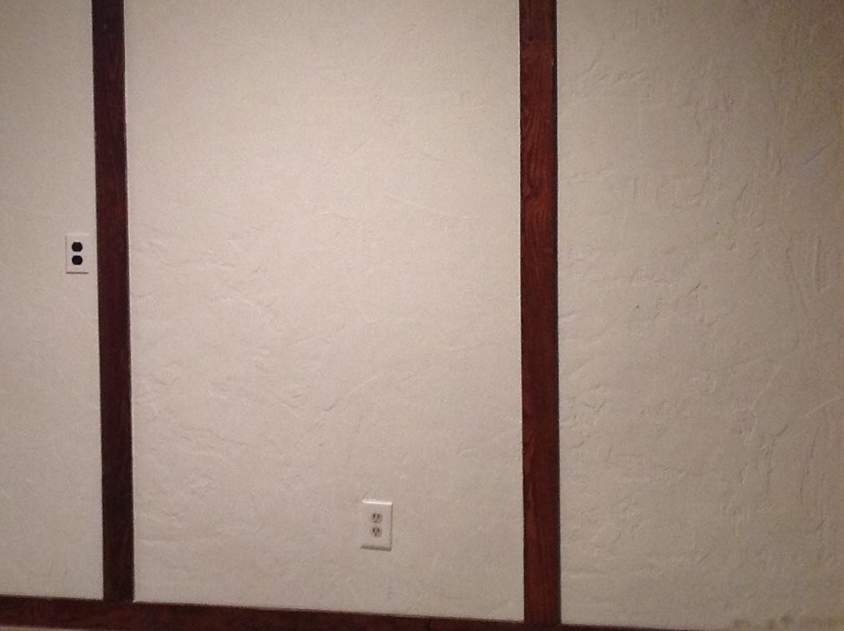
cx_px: 214
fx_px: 2191
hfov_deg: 21.6
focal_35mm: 90
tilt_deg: -3.5
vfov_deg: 16.4
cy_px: 250
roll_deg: +0.9
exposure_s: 1/15
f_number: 2.4
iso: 160
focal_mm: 4.28
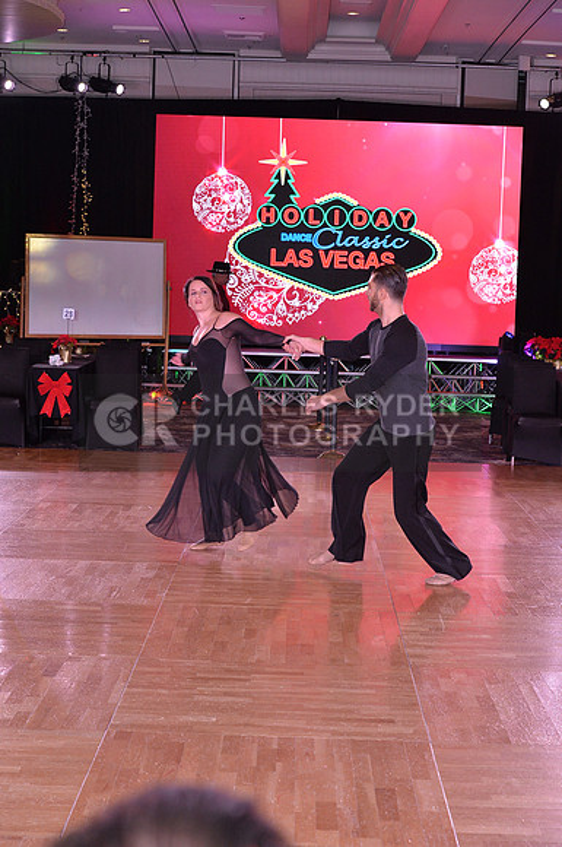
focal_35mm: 70
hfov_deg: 19.4
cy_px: 424
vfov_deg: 28.9
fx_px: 1644
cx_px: 281
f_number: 6.3
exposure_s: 1/250
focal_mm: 70
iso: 2000
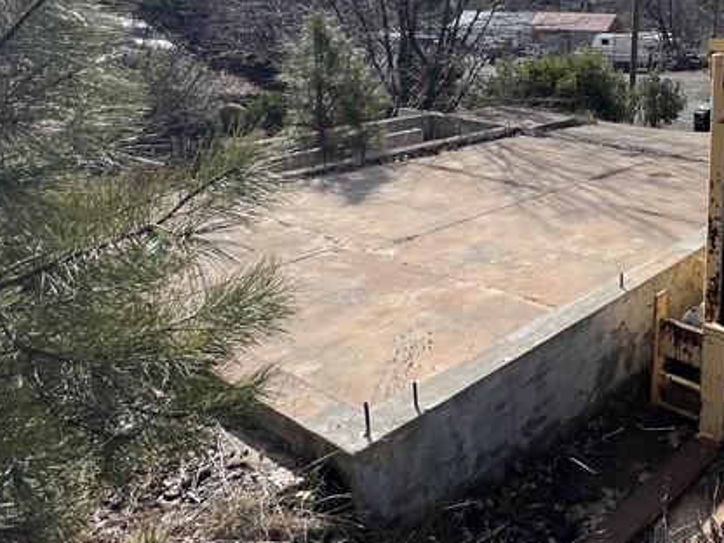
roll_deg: -2.2
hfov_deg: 49.6
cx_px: 672
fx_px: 669
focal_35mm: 32
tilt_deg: -9.5
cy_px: 96
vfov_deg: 41.9
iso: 32
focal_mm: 1.57
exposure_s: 1/1698
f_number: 1.8
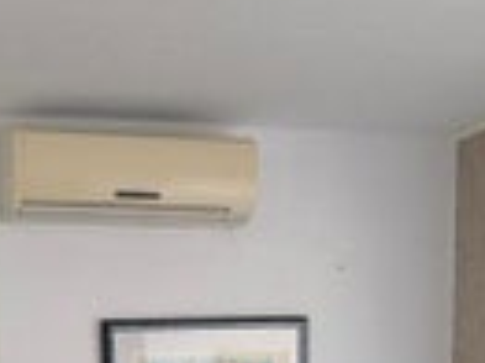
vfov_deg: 16.6
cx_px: 0
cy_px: 593
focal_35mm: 78
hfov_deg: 24.0
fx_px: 1092
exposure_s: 1/50
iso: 64
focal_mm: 1.65
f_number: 2.2
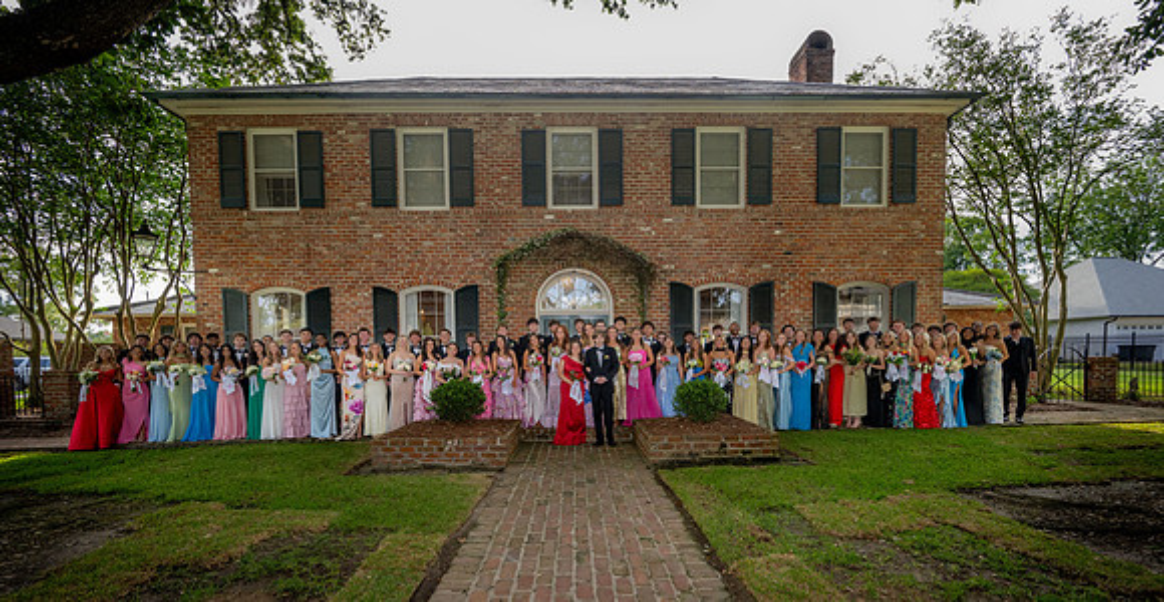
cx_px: 582
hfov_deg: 102.6
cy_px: 378
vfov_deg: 64.7
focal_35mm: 15
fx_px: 466
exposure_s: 1/160
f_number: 8
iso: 800
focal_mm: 14
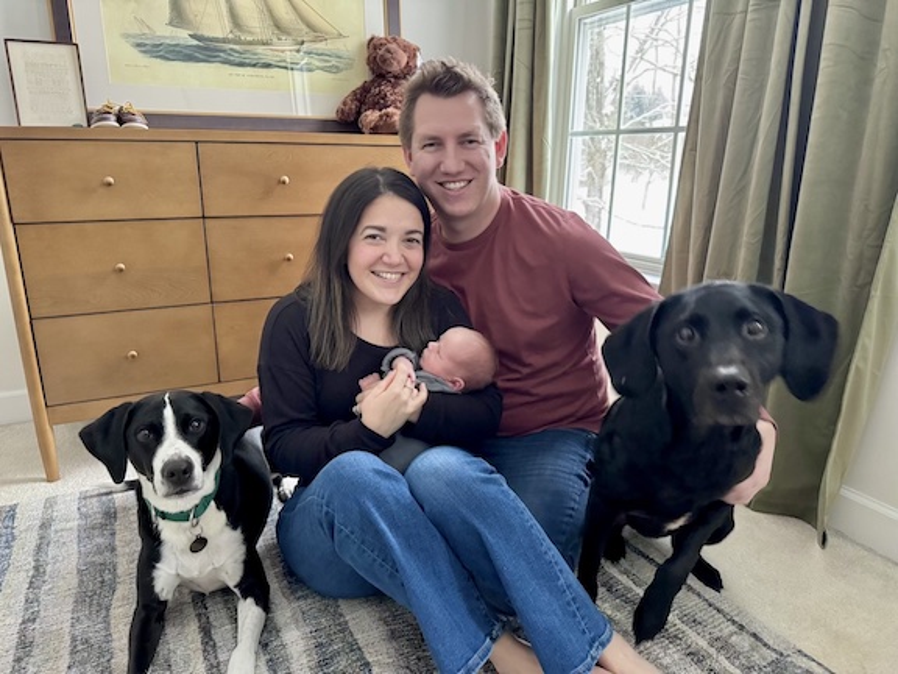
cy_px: 337
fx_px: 623
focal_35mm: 24
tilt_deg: -16.3
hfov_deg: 71.6
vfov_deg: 56.8
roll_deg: -0.6
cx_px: 449
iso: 1000
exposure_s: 1/34
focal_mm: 6.76
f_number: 1.78
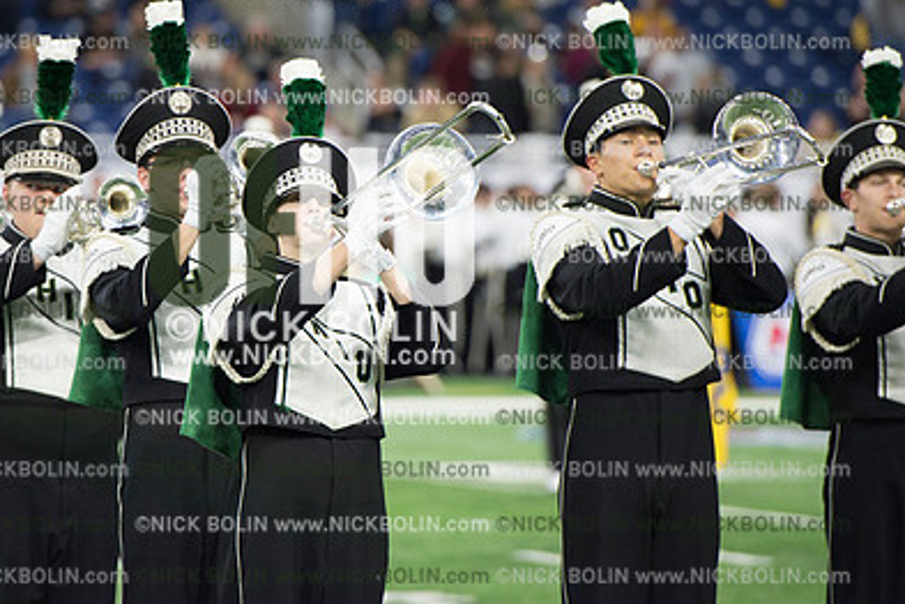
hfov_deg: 7.0
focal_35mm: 295
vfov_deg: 4.7
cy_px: 256
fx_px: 7415
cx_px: 311
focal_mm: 200
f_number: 3.5
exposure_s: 1/1000
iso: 2500
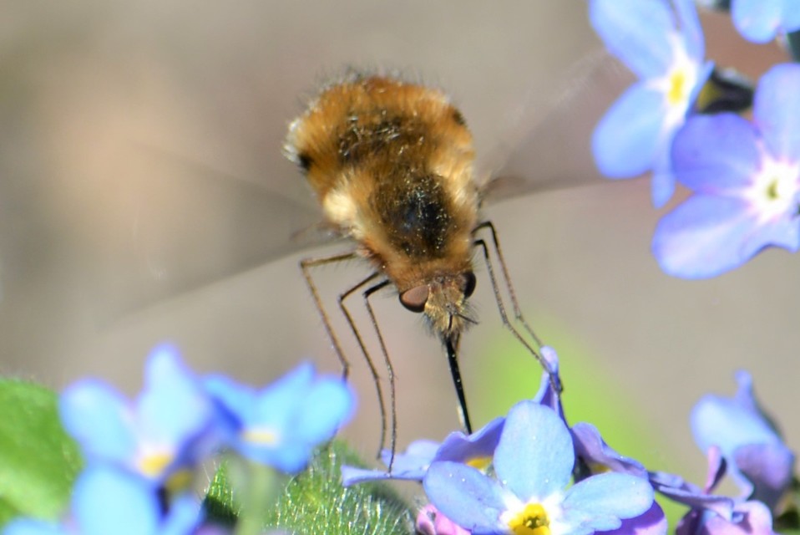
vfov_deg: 3.1
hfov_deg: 4.6
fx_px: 10006
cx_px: 400
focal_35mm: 450
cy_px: 268
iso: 100
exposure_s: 1/200
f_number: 8
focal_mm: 300
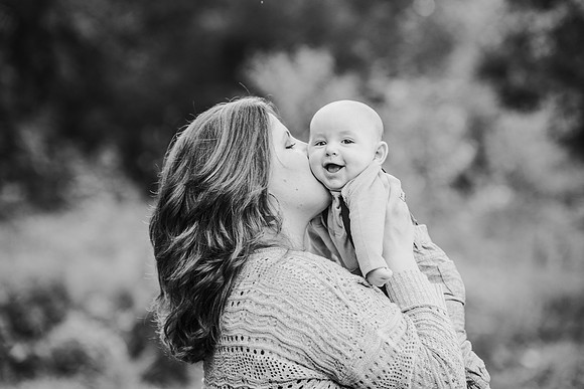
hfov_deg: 23.9
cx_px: 292
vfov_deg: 16.1
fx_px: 1379
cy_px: 194
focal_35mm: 85
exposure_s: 1/200
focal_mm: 85
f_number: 2.2
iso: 320
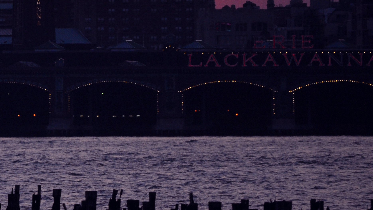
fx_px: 6410
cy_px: 79
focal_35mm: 648
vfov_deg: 1.9
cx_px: 9
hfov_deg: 3.3
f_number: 5.6
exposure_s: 1/1250
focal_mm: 180
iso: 400
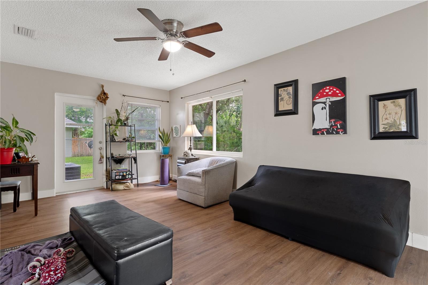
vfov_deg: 72.0
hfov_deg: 95.0
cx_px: 214
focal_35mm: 16
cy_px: 142
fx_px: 196
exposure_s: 1.3
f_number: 8
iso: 250
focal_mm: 11
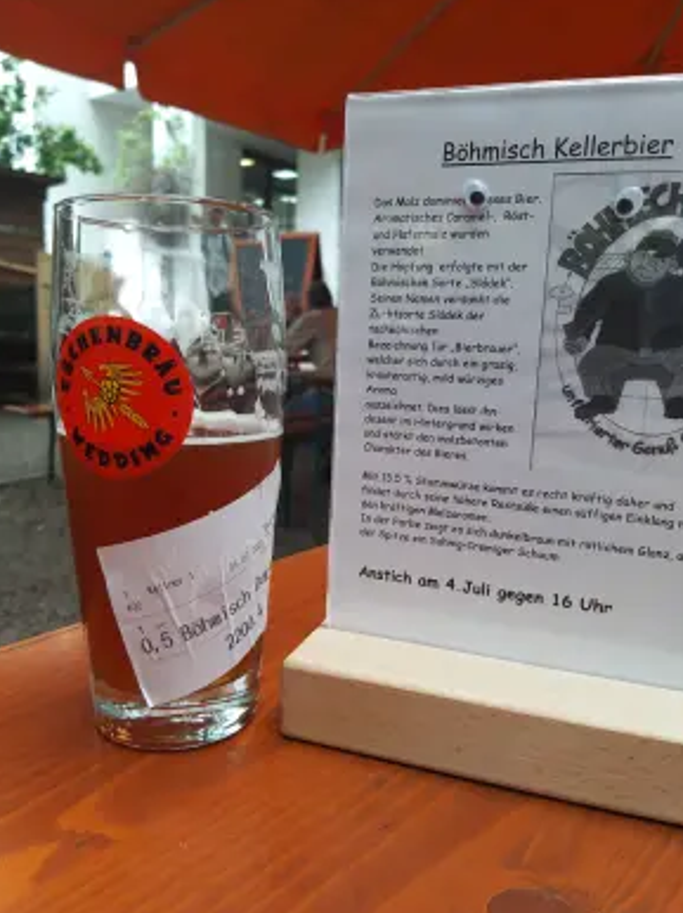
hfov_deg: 49.7
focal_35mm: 28
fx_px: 737
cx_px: 336
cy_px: 461
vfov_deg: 63.5
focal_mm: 3.93
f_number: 1.7
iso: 80
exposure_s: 1/100
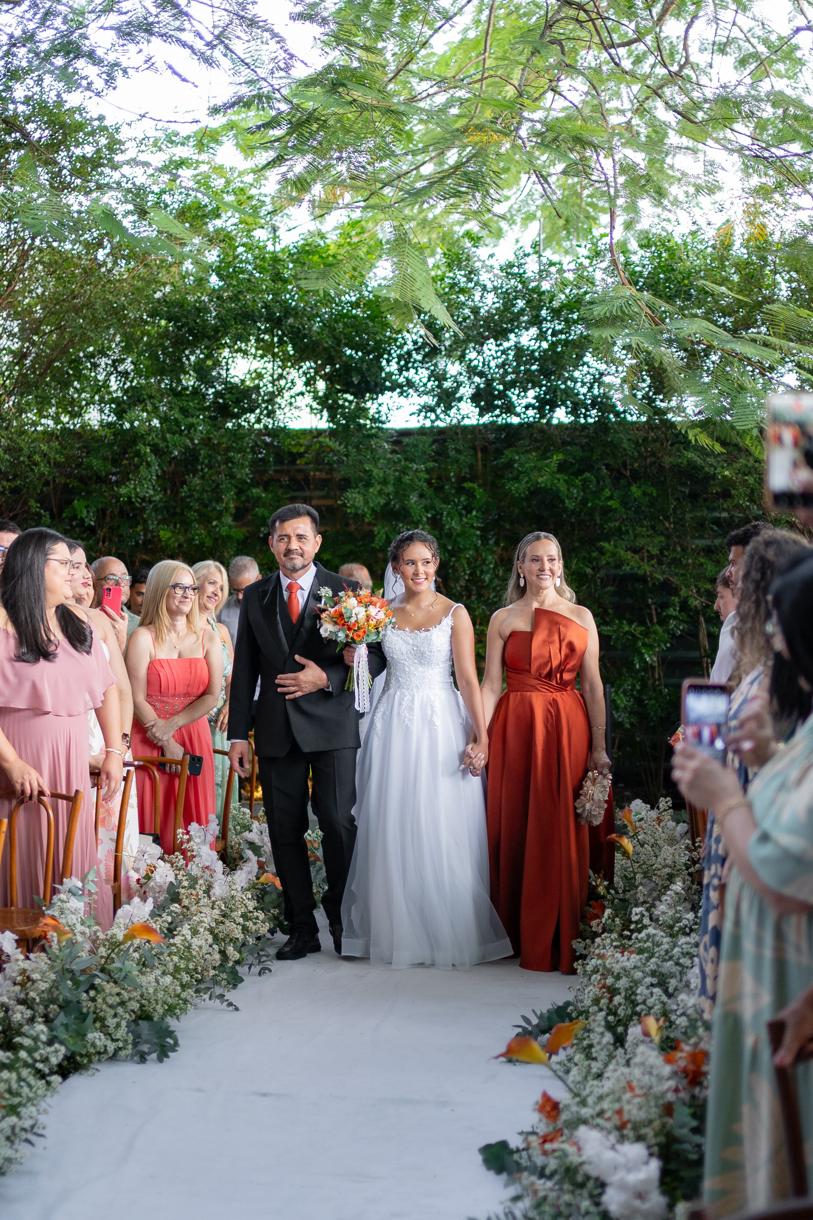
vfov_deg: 38.2
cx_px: 406
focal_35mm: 52
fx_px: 1761
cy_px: 610
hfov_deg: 26.0
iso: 640
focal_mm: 35
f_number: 1.4
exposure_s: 1/500
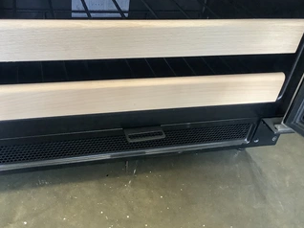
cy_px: 96
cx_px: 122
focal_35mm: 39
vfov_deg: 36.7
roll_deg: -7.1
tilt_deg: -36.4
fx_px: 342
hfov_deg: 47.6
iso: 320
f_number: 2.4
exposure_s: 1/60
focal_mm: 3.3
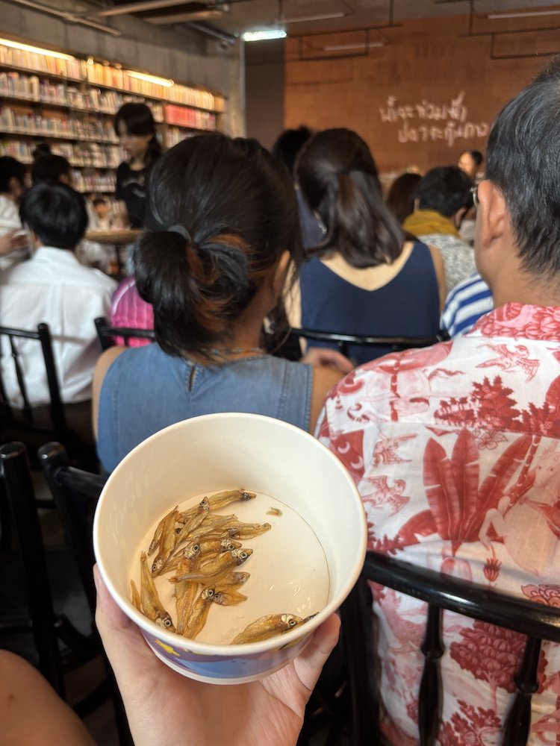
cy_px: 373
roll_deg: -1.1
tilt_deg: -16.9
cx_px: 280
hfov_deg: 53.1
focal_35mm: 26
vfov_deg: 67.3
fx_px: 561
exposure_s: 1/50
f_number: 1.6
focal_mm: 5.96
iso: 160
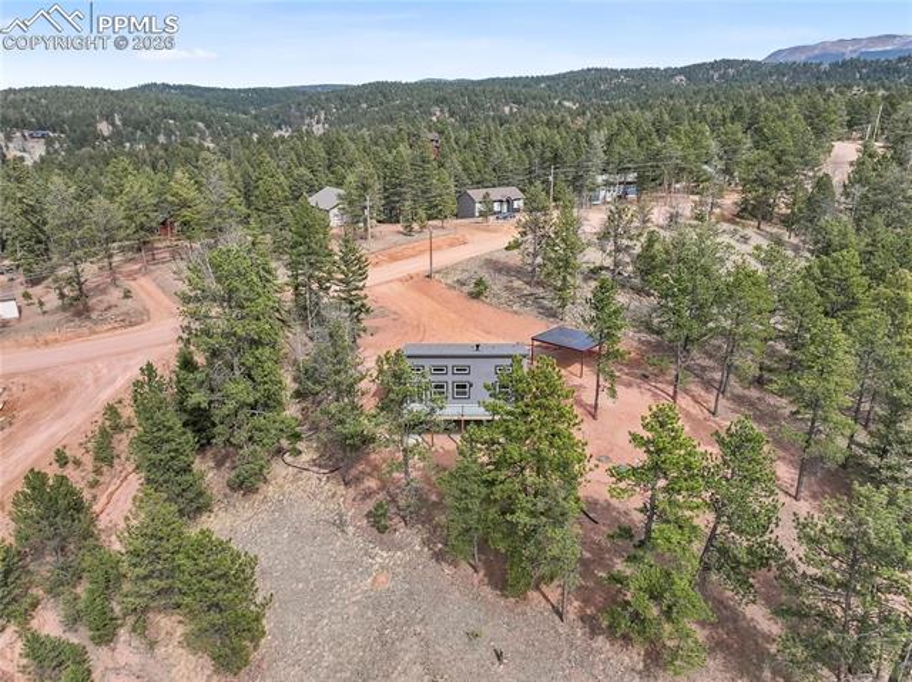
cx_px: 456
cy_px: 341
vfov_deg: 56.8
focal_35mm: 24
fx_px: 632
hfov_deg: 71.6
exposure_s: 1/3200
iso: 170
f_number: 2.8
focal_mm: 12.29
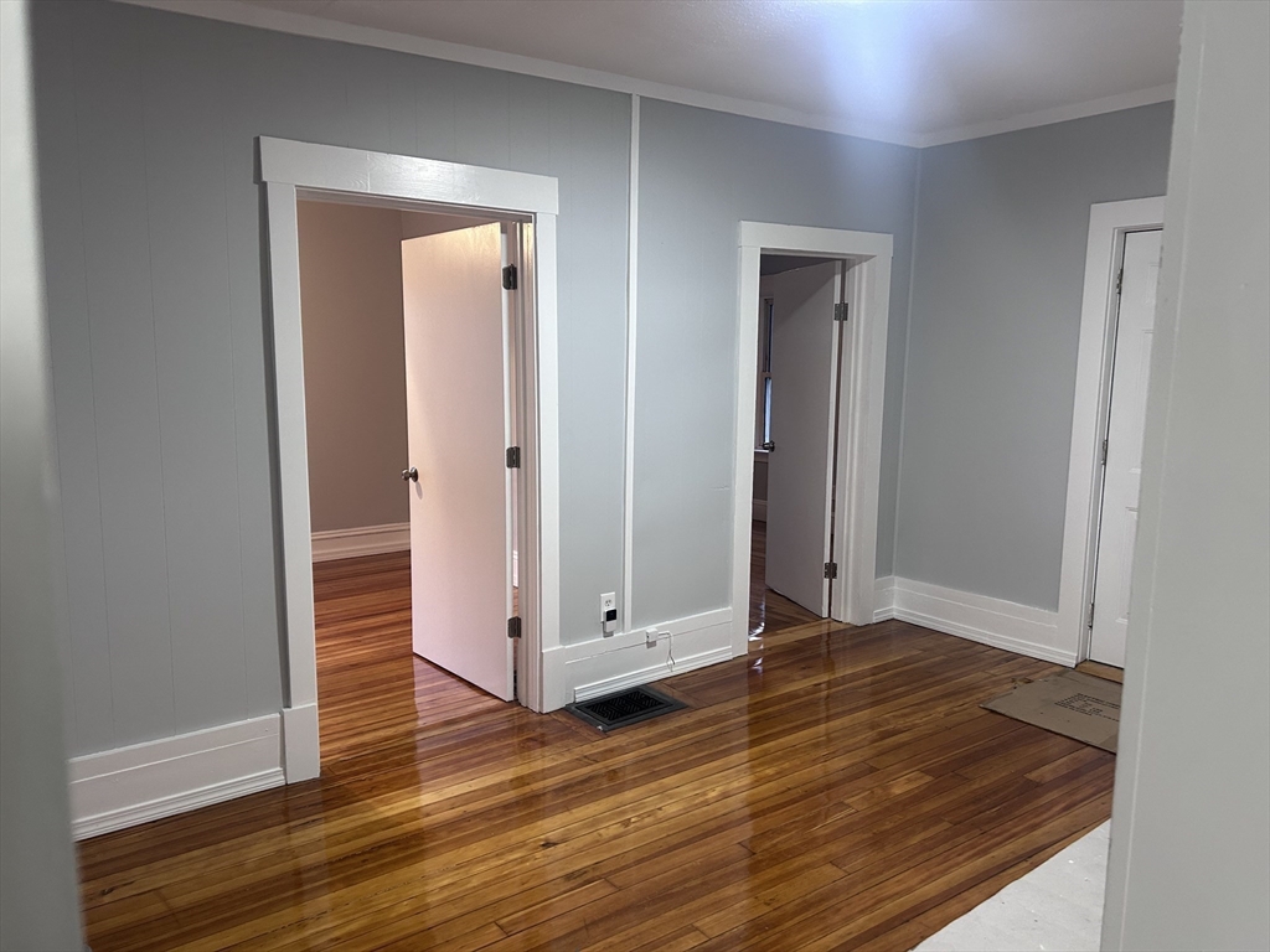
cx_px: 635
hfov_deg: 67.3
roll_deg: +0.2
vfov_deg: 53.1
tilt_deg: -7.7
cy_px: 476
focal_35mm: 26
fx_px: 954
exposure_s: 1/60
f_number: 1.5
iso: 160
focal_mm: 5.7
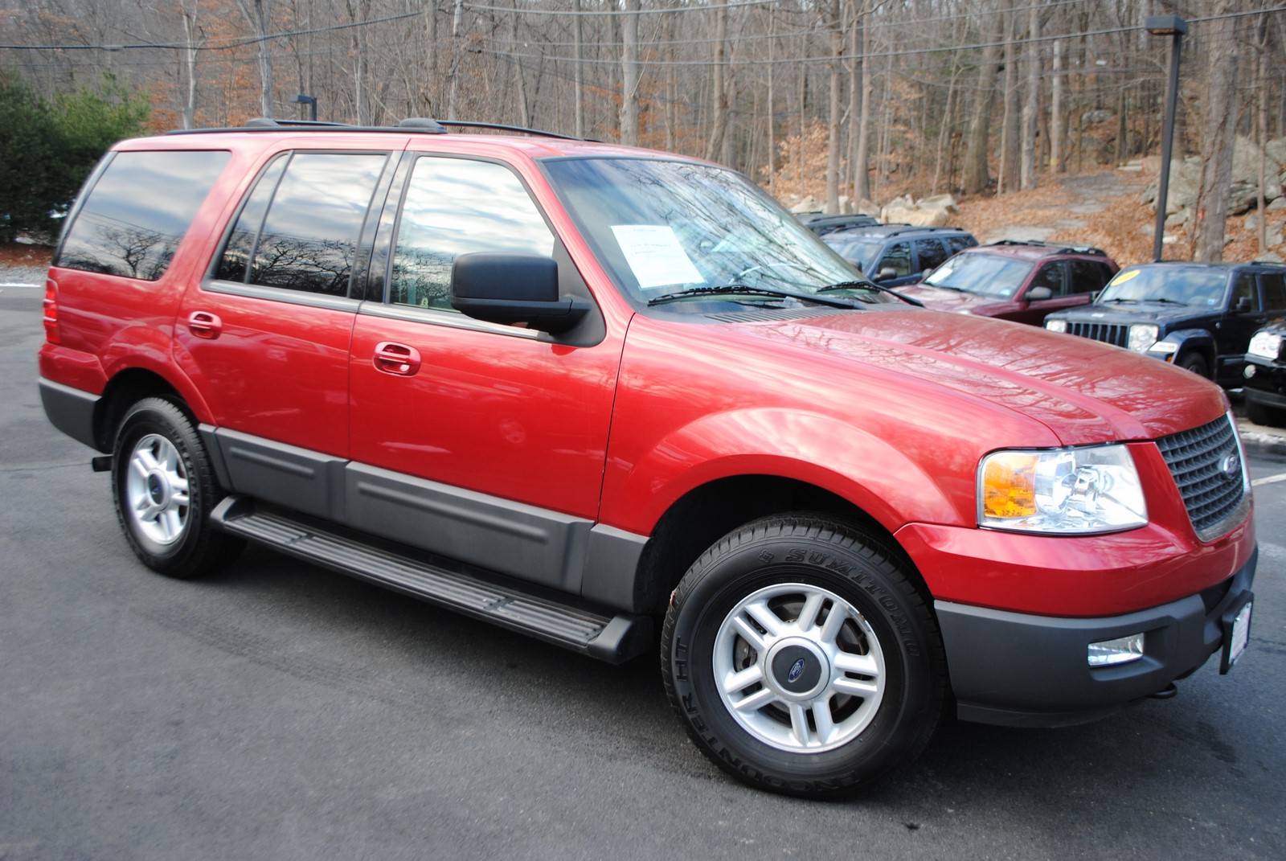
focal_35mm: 33
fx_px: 1180
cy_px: 430
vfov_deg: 40.1
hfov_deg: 57.2
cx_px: 643
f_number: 3.8
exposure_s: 1/60
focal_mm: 22
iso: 200
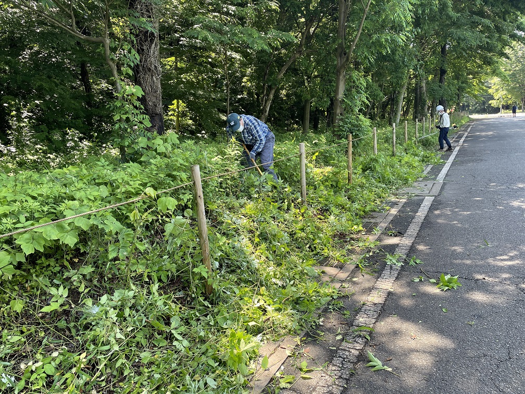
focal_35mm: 26
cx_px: 262
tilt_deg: -7.9
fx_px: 394
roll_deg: +3.4
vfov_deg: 53.1
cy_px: 197
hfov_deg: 67.3
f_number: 1.6
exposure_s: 1/126
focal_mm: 4.2
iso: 32
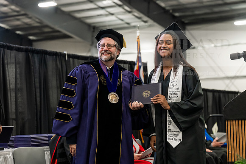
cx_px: 123
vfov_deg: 15.9
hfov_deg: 23.6
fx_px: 588
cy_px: 82
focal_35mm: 86
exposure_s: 1/200
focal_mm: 86
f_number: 4.5
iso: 4000
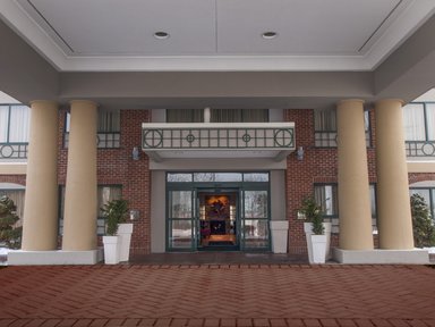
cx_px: 218
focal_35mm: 32
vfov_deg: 44.2
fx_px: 402
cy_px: 164
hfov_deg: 56.8
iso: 100
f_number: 7.1
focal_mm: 16
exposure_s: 1/60
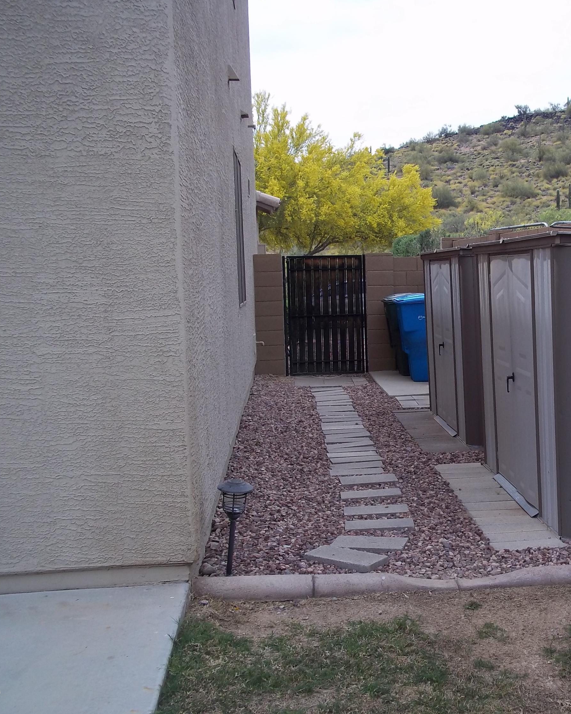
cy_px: 357
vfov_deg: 39.5
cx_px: 453
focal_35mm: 47
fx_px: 993
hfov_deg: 31.3
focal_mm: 6.5
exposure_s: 1/200
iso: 80
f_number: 8
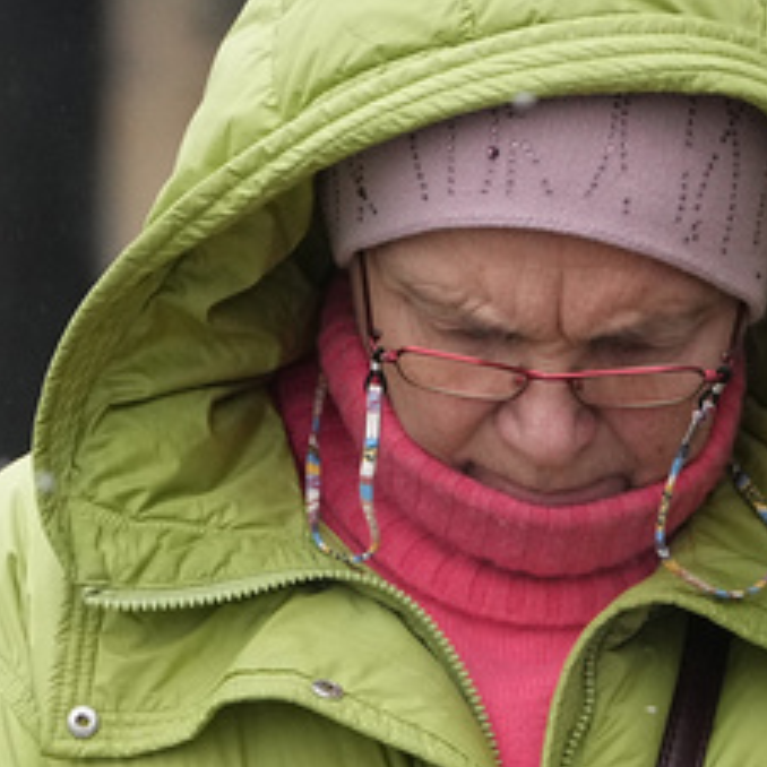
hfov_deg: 0.8
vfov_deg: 0.8
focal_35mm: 2178
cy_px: 911
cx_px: -7
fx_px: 54599
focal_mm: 565
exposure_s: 1/250
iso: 2500
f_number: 11
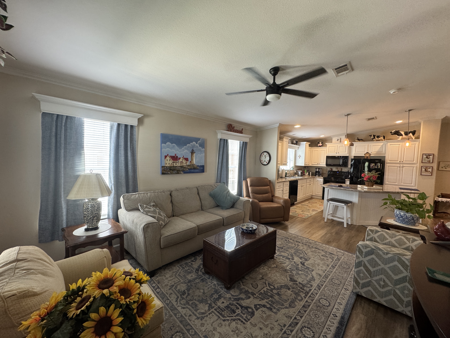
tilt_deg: -4.1
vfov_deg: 85.7
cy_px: 169
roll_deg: -1.7
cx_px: 225
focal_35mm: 14
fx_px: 182
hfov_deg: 102.1
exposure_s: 1/60
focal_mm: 2.22
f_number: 2.2
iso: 200
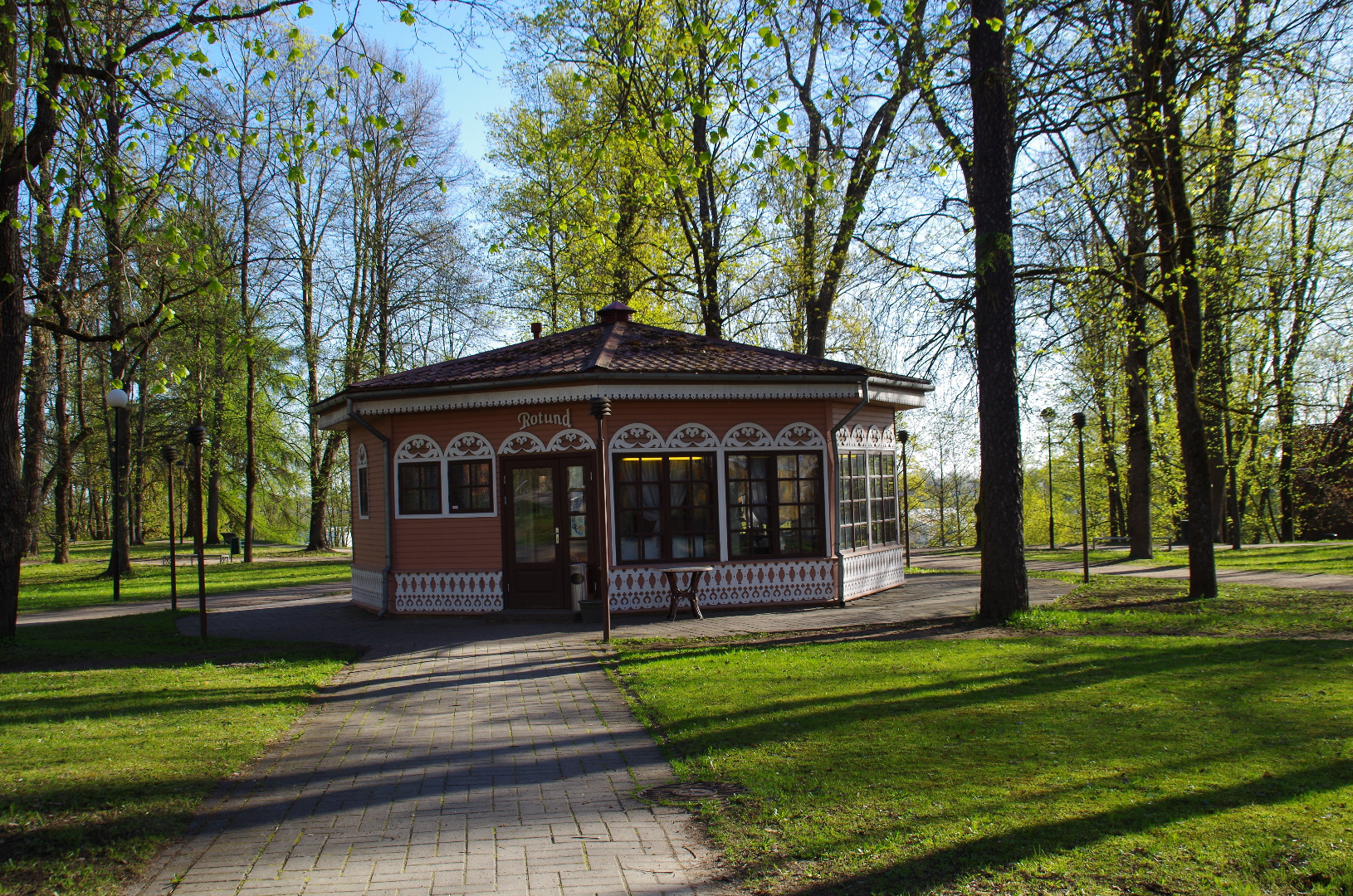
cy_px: 448
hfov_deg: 46.5
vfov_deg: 31.8
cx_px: 676
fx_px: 1575
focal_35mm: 42
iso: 200
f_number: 11
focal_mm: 28
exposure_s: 1/125
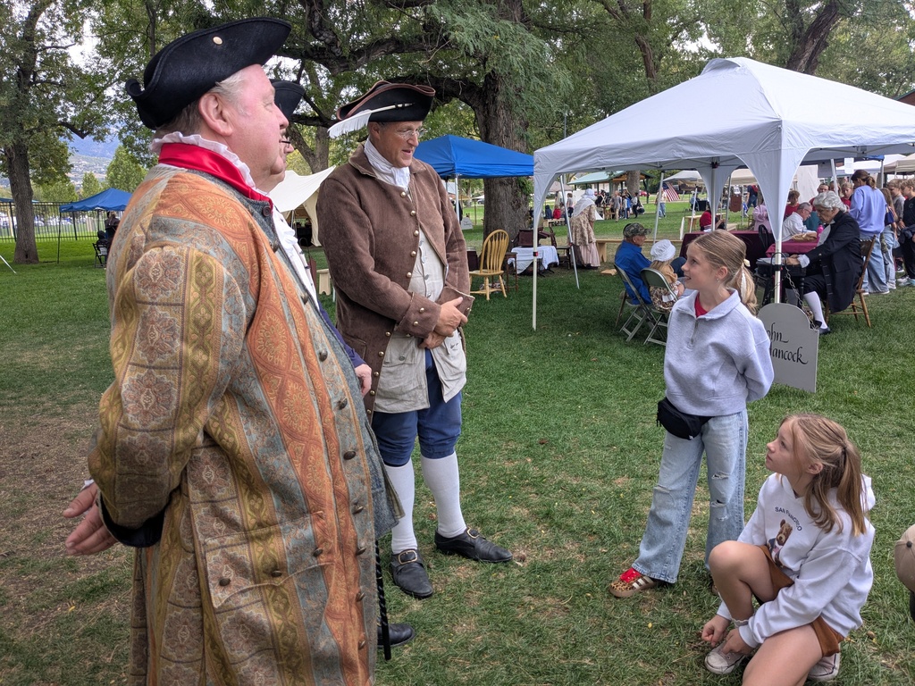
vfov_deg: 51.4
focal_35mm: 27
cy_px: 343
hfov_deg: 65.3
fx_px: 714
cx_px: 458
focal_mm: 4.38
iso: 48
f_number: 1.73
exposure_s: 1/120
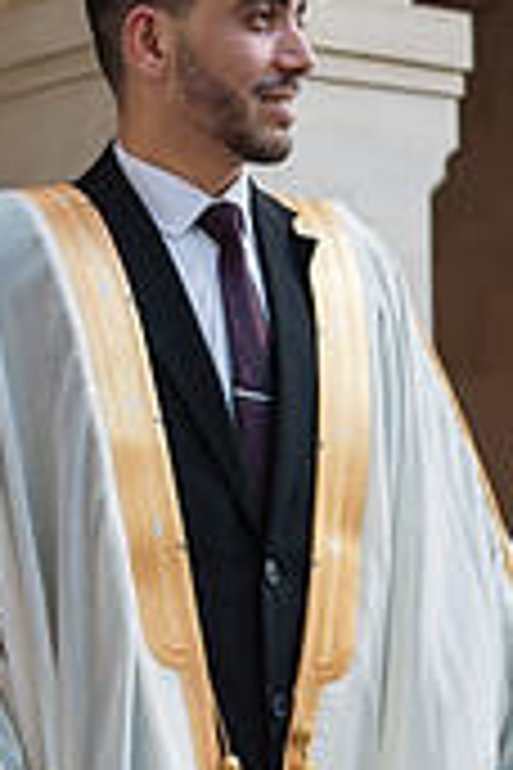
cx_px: 180
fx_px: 2244
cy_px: 360
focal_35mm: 105
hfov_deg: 13.0
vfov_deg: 19.5
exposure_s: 1/500
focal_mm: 40
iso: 200
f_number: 3.2
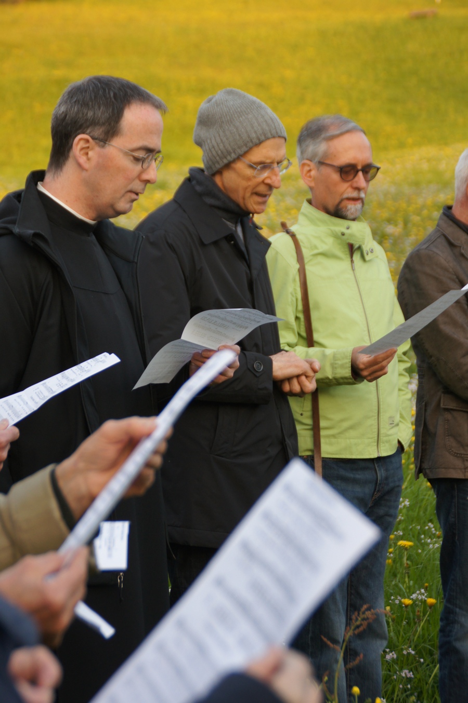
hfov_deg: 12.2
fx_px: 2198
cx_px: 234
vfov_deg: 18.2
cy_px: 352
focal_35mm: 112
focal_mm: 75
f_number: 5.6
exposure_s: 1/125
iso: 400
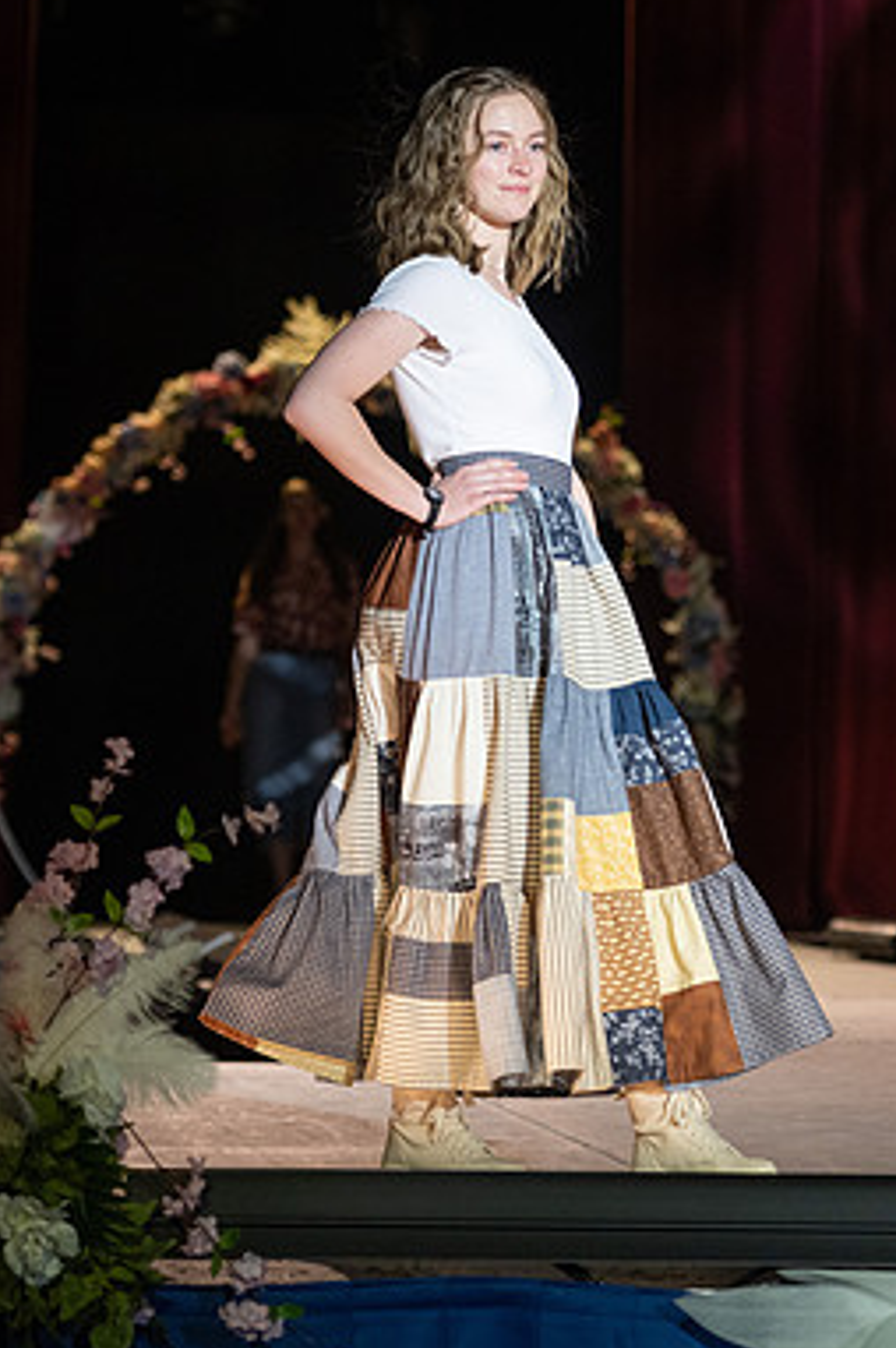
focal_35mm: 153
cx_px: 642
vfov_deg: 13.4
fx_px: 5722
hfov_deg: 8.9
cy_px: 630
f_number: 2.8
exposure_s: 1/800
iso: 1000
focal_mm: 85
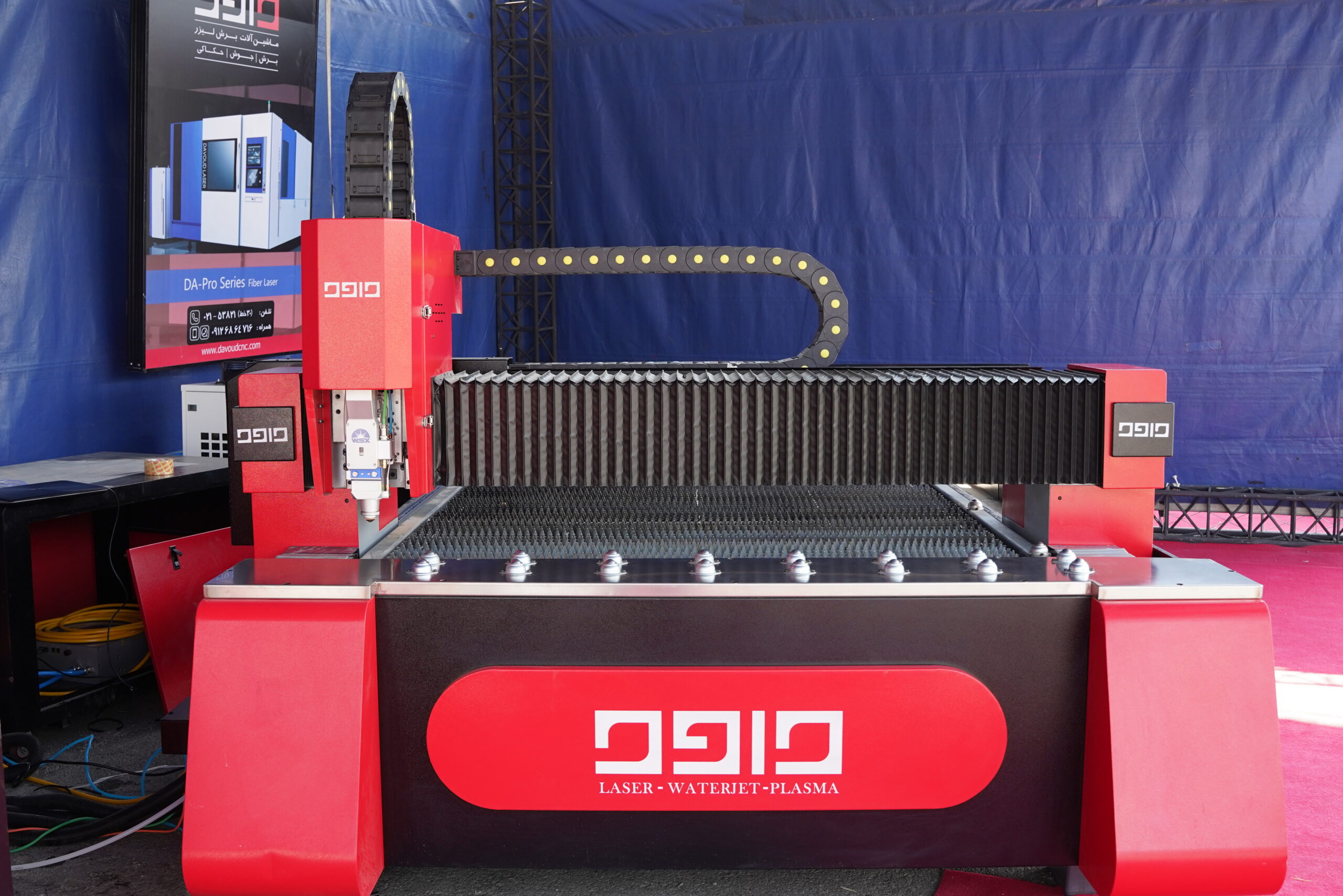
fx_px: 1343
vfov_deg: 36.9
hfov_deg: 53.1
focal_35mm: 36
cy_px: 448
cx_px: 672
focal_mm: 24
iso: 400
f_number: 4
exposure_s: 1/200
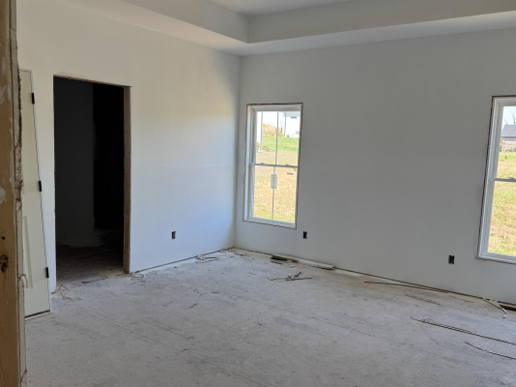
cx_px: 265
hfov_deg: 60.0
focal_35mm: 30
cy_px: 202
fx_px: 447
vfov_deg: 46.7
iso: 64
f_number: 1.78
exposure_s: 1/121
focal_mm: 6.76
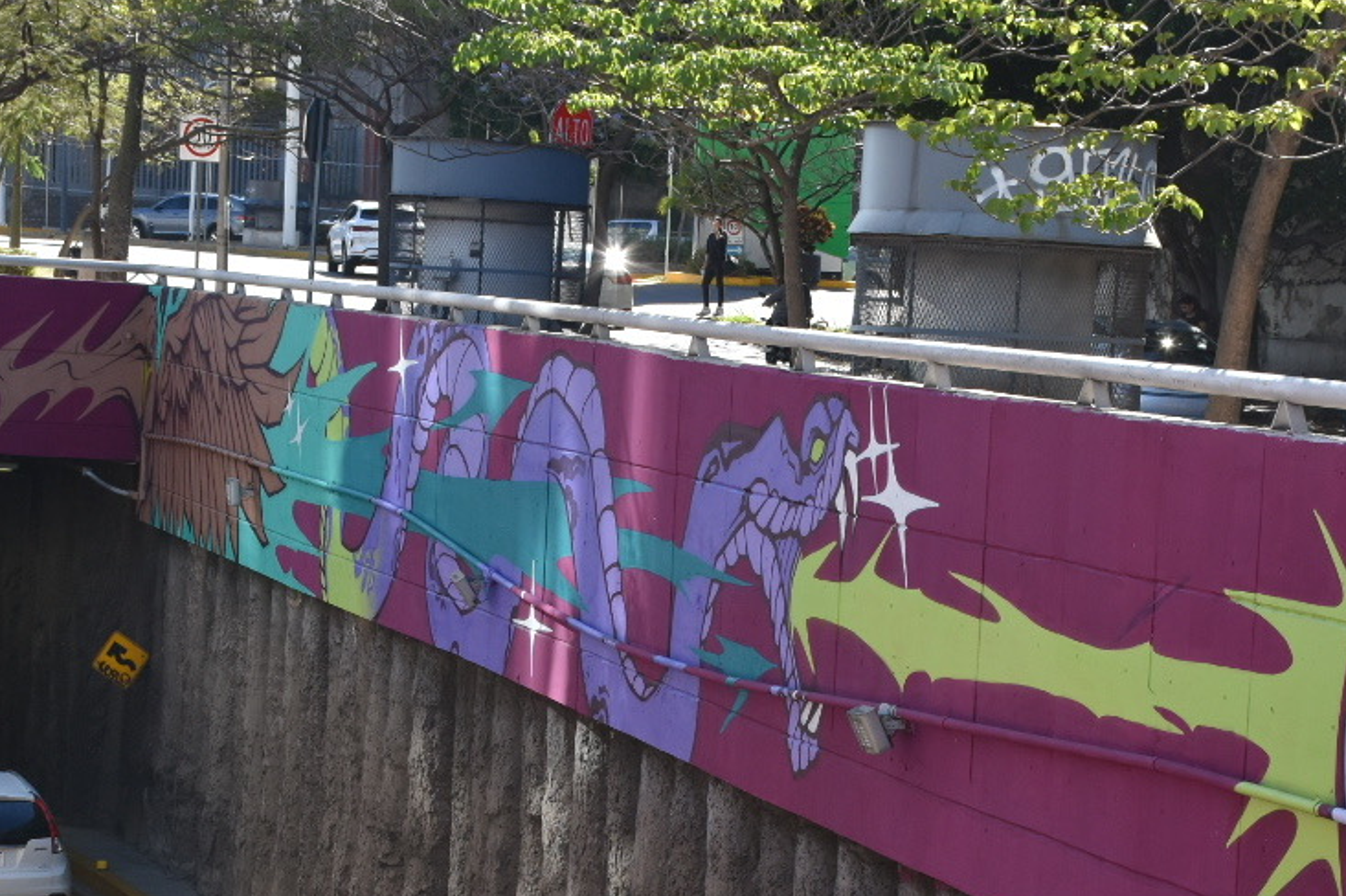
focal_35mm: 116
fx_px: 4339
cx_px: 679
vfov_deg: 11.7
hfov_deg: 17.6
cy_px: 810
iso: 400
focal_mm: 35
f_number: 8
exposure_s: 1/500
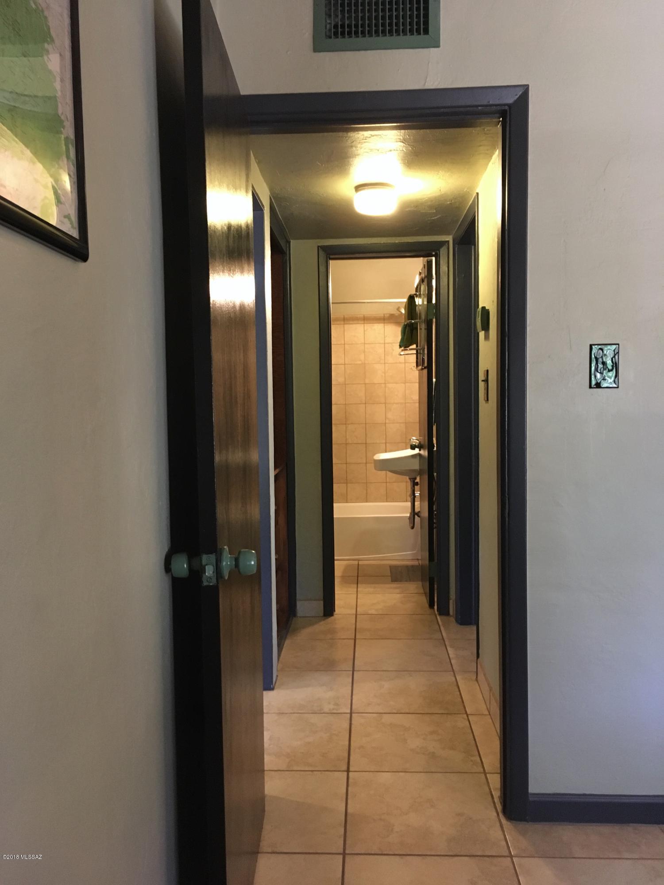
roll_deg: +1.5
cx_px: 332
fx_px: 742
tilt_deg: -2.7
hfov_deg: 48.2
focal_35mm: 29
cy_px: 442
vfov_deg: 61.7
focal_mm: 4.15
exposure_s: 1/20
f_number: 2.2
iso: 200
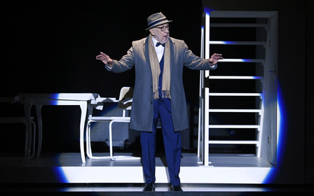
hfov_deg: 17.0
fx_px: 1053
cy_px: 102
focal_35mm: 123
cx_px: 157
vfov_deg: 10.7
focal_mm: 120
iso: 4000
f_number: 5
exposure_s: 1/1000
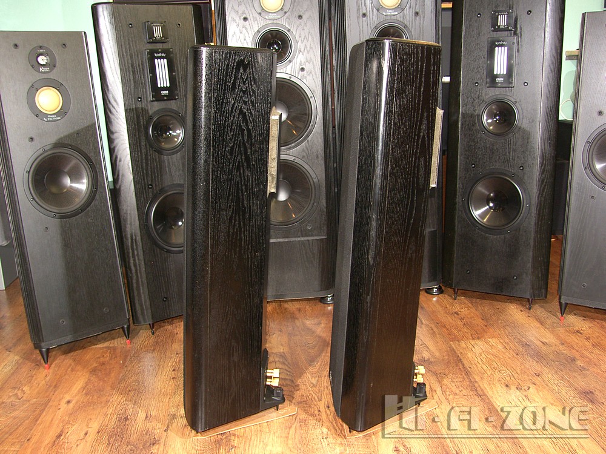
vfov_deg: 40.7
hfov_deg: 52.6
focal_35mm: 35
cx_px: 303
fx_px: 613
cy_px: 227
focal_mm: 9
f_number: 2.2
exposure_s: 1/30
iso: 100
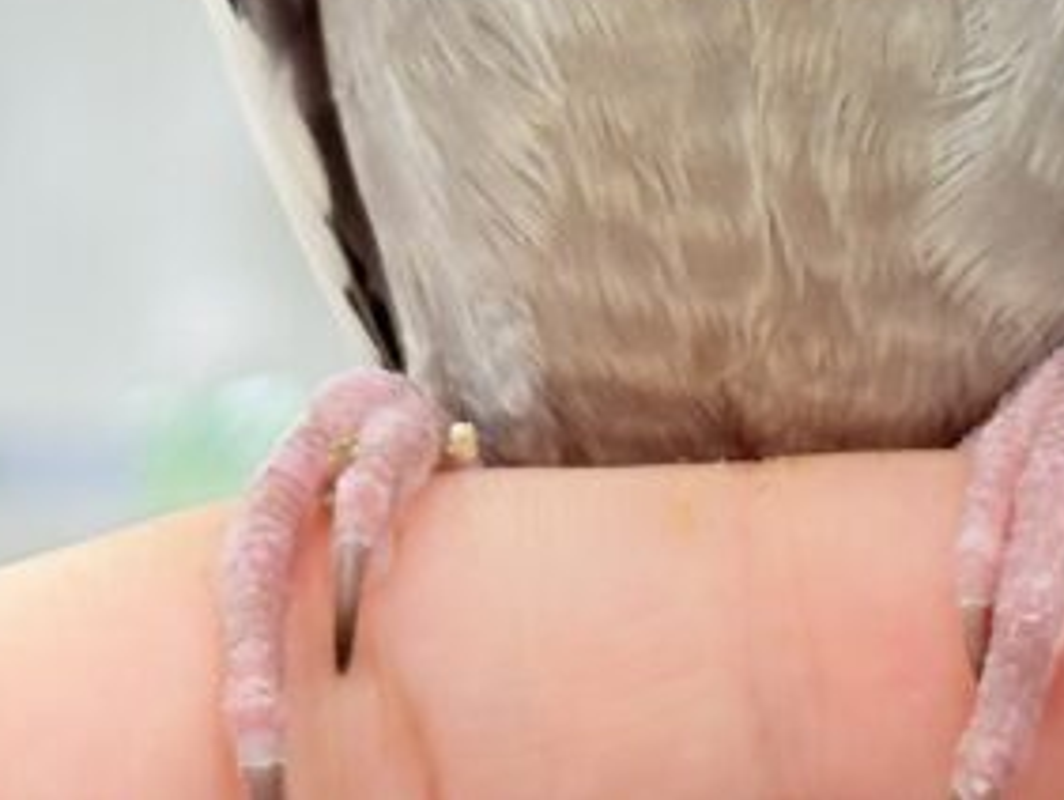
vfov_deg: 6.5
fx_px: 6799
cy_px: -894
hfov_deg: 8.9
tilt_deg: +8.7
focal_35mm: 221
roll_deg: +0.7
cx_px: 902
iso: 50
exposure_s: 1/50
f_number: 1.6
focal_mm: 5.96
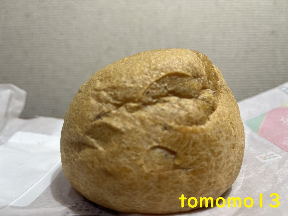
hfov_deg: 67.3
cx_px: 144
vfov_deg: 53.1
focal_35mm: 26
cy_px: 108
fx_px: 216
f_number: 1.6
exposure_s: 1/100
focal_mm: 5.1
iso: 100
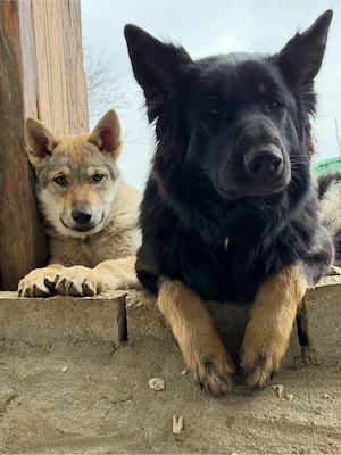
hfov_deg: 30.3
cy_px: 228
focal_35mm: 48
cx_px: 170
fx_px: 630
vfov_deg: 39.7
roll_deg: +1.9
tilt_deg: +2.5
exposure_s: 1/134
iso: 160
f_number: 1.78
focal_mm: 6.76
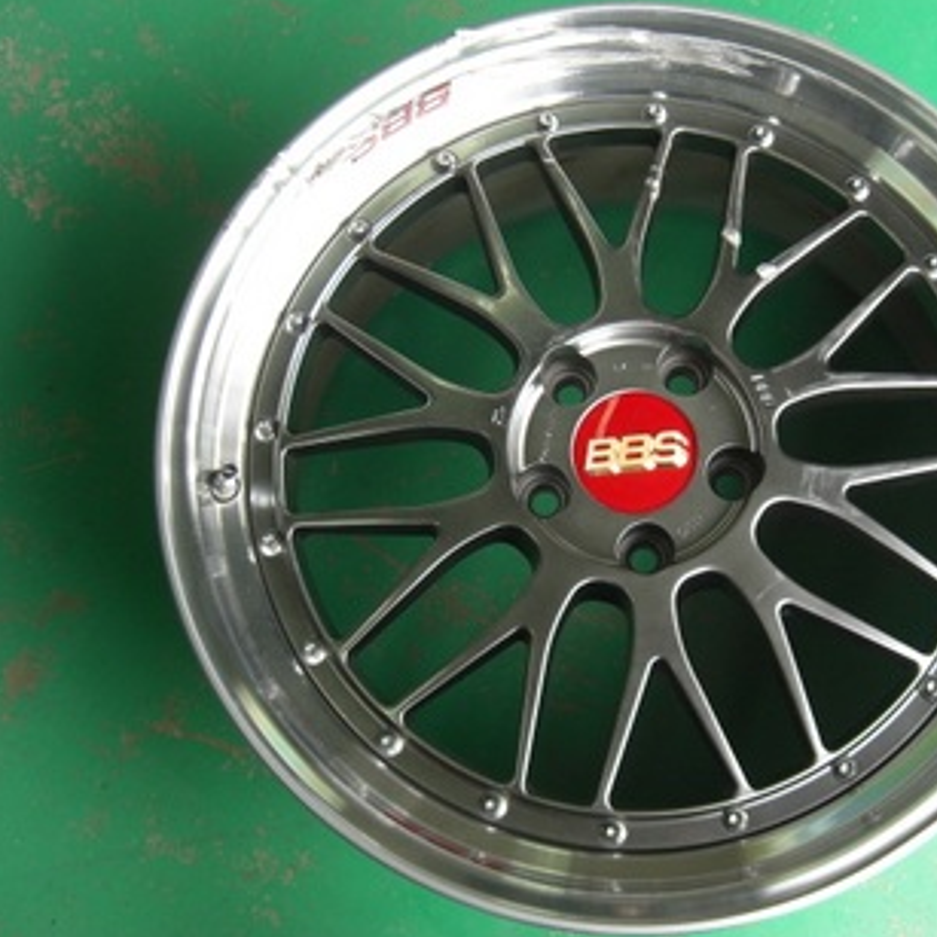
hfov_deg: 36.4
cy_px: 468
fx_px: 1409
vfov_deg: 36.8
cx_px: 620
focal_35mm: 46
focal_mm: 7.9
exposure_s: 1/60
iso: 100
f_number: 2.8
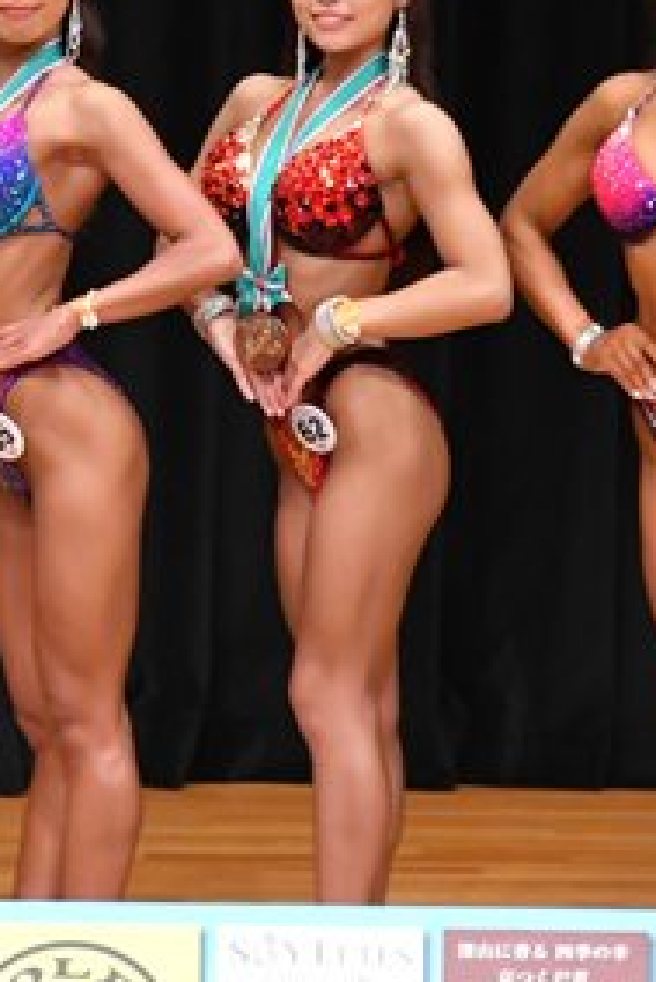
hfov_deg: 2.2
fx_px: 16815
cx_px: -182
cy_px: 295
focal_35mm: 616
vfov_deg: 3.3
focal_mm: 150
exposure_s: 1/400
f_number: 5.6
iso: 4000
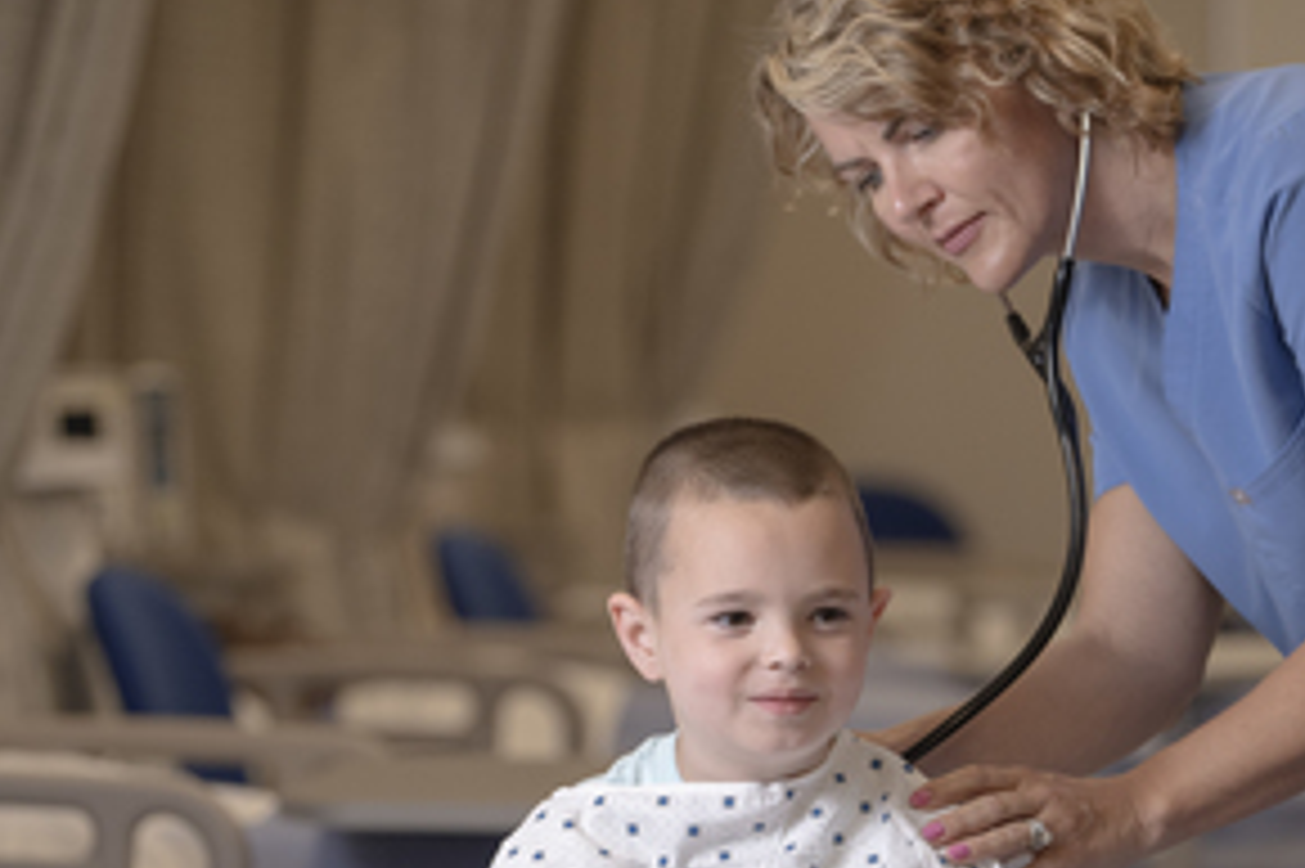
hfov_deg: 8.0
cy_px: 688
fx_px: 9383
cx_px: 680
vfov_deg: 5.3
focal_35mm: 259
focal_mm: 125
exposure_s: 1/640
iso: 500
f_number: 2.8
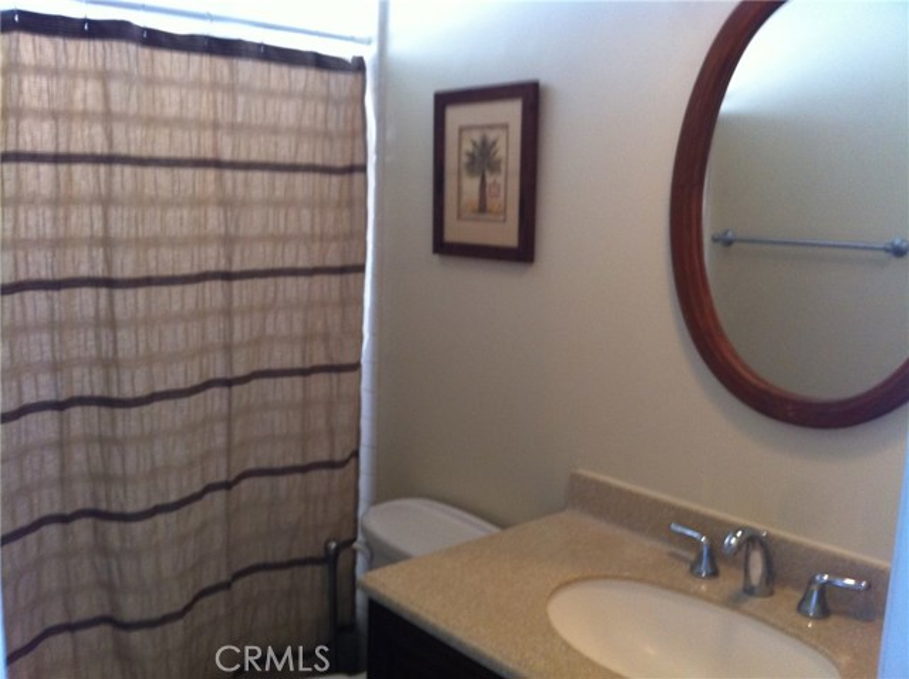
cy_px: 340
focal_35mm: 35
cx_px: 454
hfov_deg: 52.7
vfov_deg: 40.6
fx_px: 918
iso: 125
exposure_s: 1/15
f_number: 2.8
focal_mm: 3.85
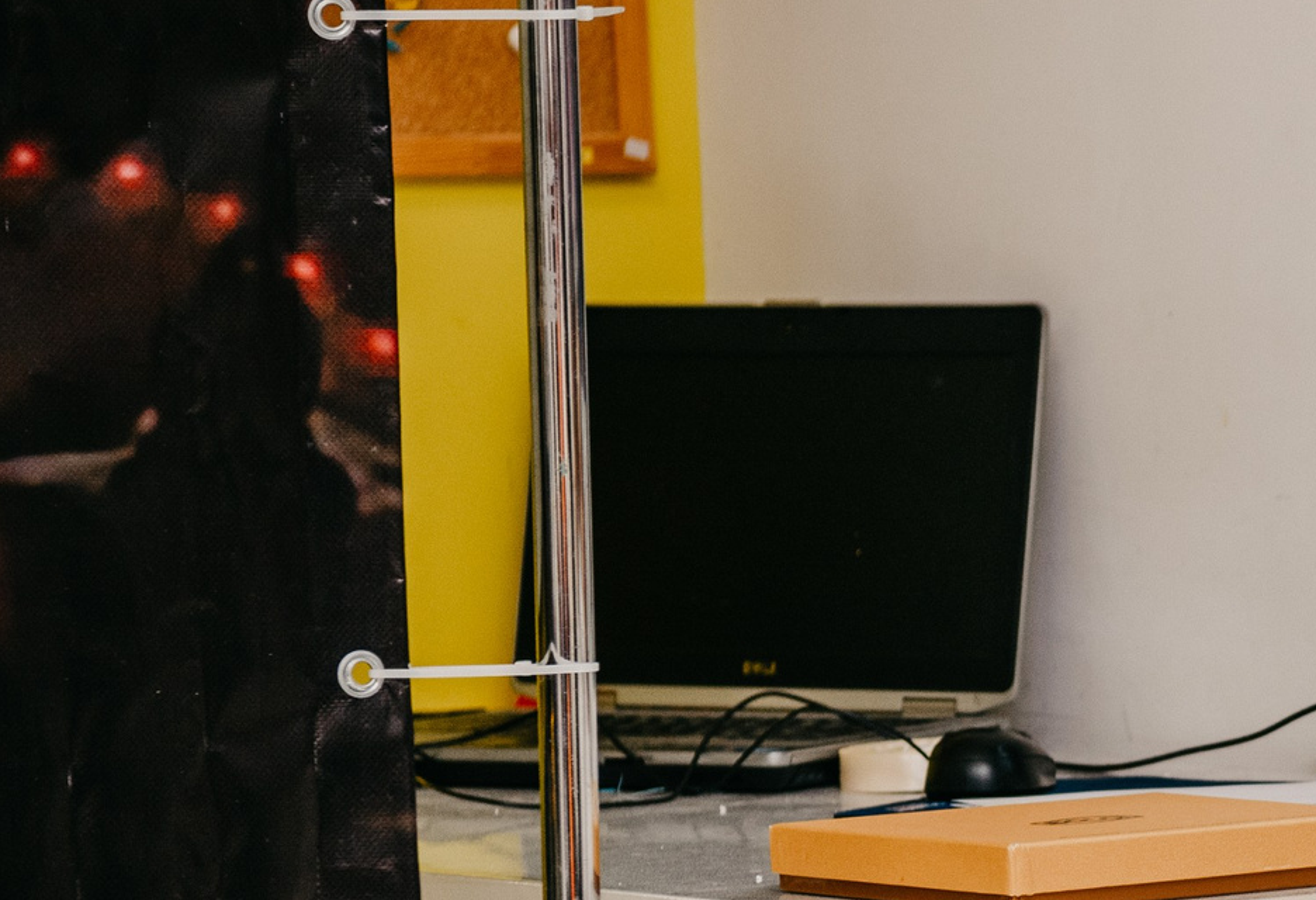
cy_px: 830
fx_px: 7479
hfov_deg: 9.8
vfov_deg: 6.9
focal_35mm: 203
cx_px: 1888
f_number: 4.5
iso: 320
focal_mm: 70
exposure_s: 1/160
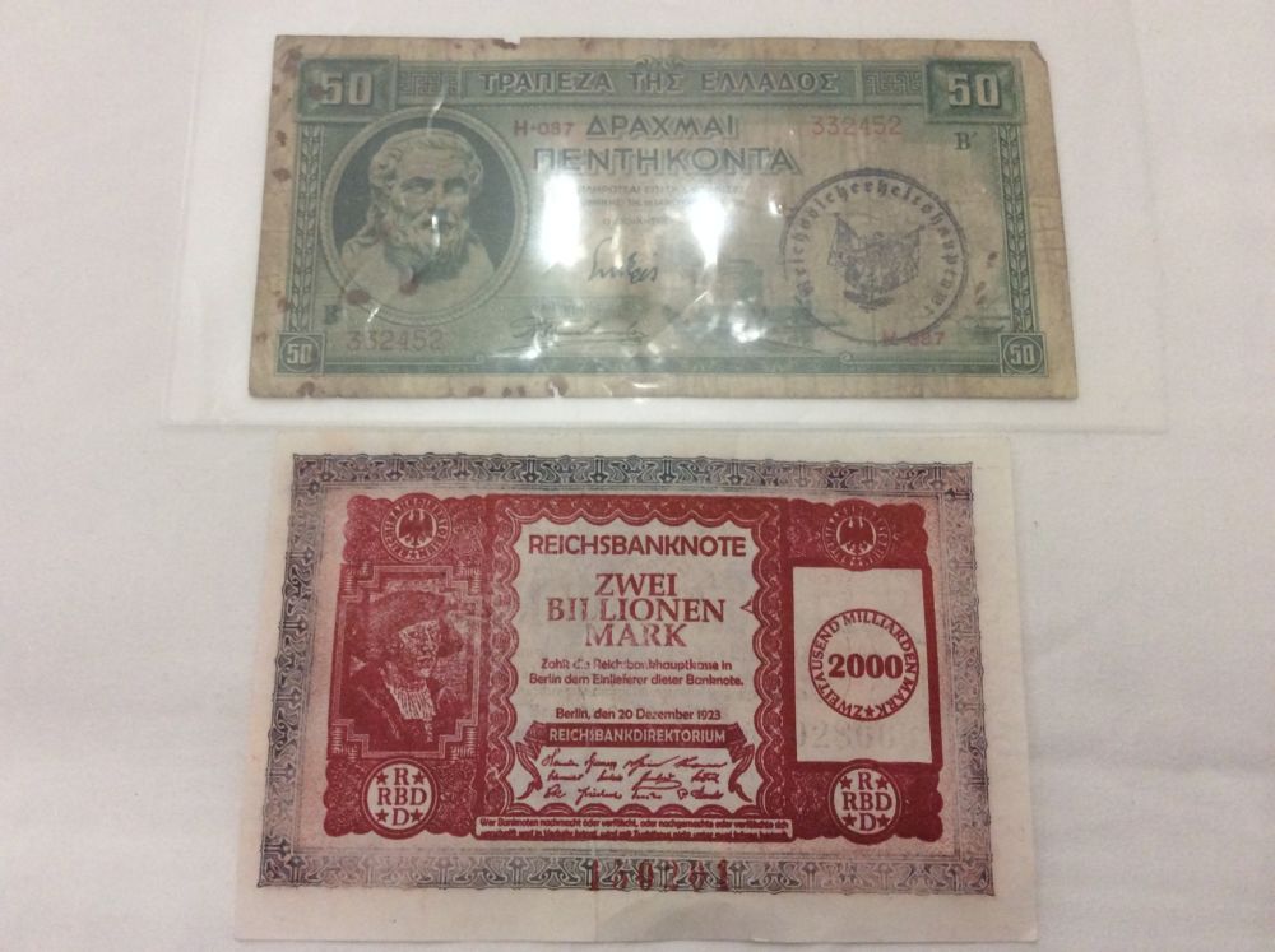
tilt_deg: -74.9
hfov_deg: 56.9
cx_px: 638
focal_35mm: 32
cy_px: 476
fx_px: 1177
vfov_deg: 44.1
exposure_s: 1/25
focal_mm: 3.3
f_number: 2.4
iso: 125
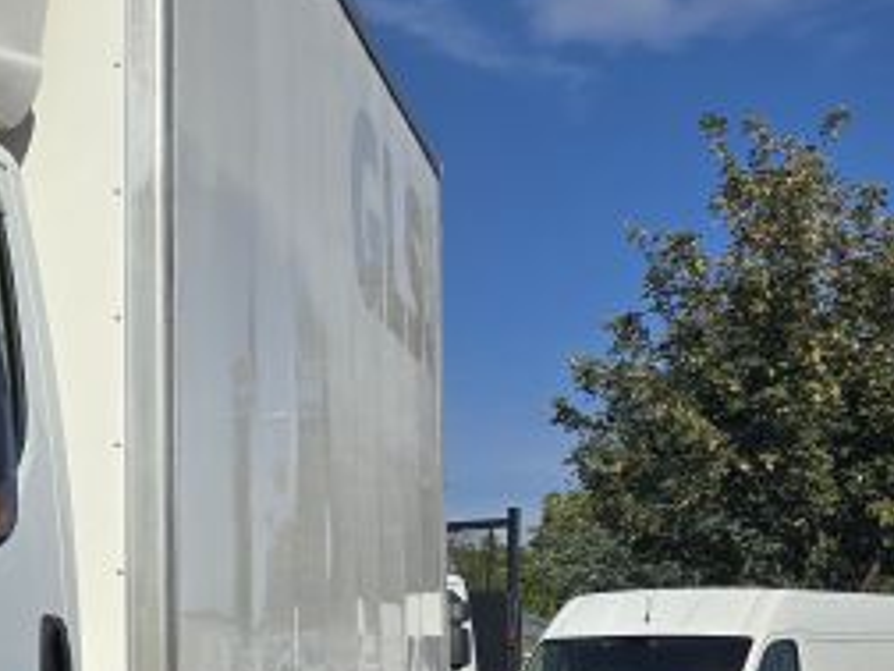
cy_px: 593
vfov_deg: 19.8
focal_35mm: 73
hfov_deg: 21.9
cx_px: -465
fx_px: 1885
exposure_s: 1/1433
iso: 12
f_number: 1.7
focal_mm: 6.3
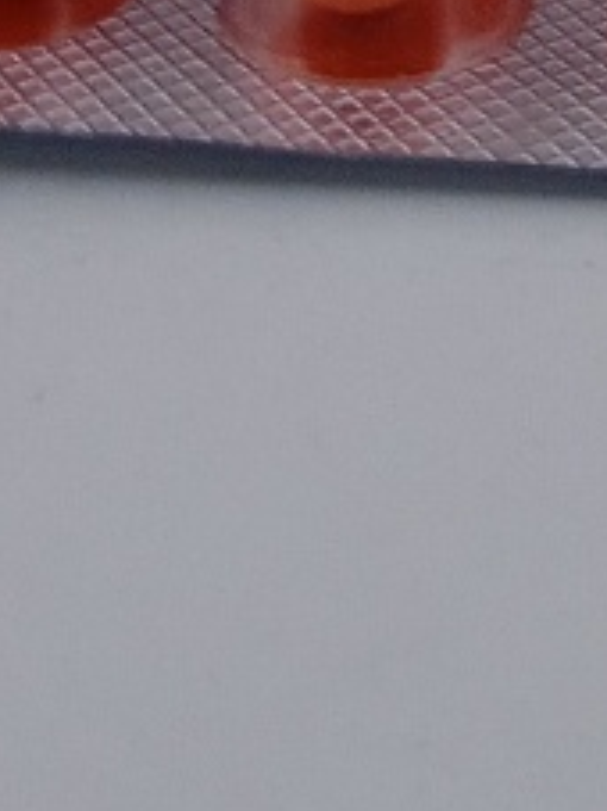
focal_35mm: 185
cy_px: -1501
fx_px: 4329
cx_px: 1148
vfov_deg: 9.0
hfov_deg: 7.7
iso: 112
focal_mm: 3.43
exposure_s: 1/195
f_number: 2.2
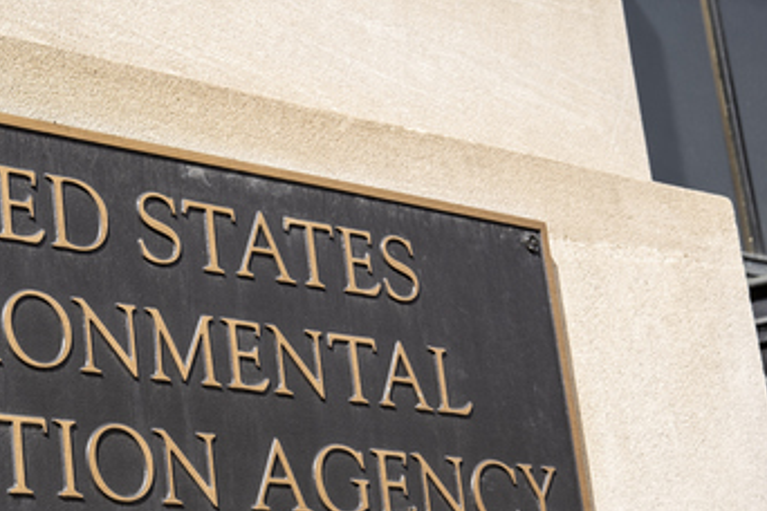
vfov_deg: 15.2
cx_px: 72
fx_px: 1896
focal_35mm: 89
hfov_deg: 22.3
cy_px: 431
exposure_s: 1/250
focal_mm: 42
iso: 100
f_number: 6.3
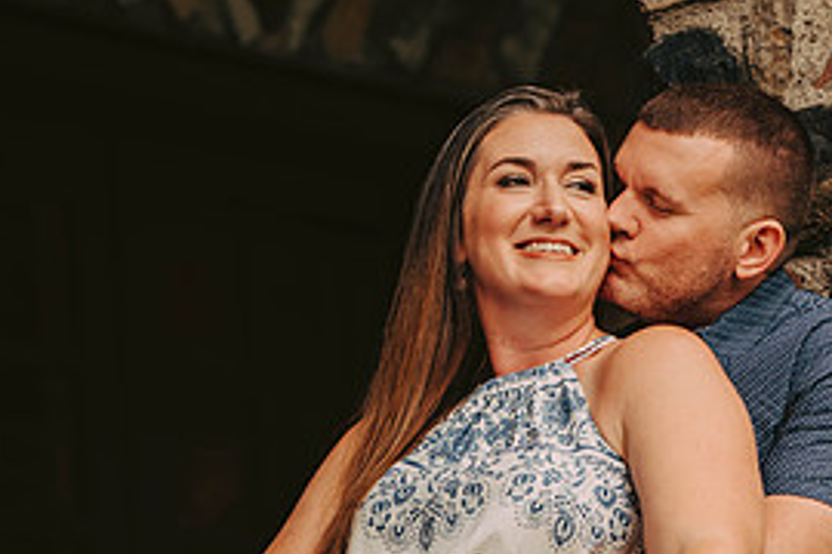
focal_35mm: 204
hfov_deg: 10.1
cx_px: 357
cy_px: 439
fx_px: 4714
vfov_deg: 6.7
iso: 320
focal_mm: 95
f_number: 2.8
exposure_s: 1/125
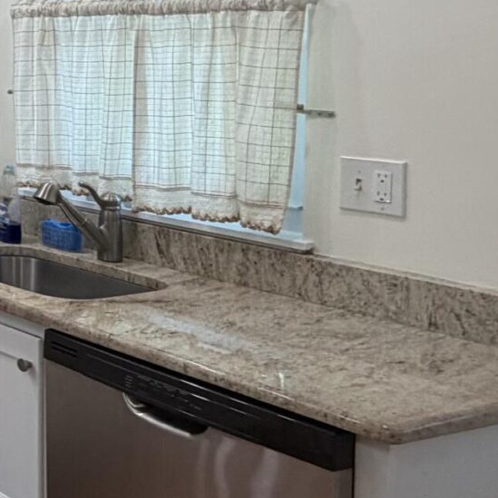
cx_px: -491
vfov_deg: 28.8
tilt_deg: -2.5
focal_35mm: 58
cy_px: 84
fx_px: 944
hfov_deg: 18.9
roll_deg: +1.5
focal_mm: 2.22
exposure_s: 1/120
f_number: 2.2
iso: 125
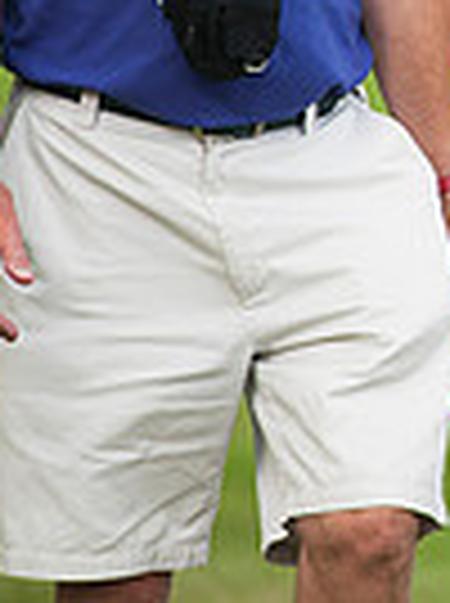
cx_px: 1134
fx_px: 21701
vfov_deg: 1.6
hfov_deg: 1.2
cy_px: -216
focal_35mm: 1248
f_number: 4
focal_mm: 300
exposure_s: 1/1000
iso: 400
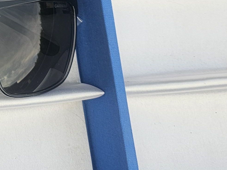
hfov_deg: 18.6
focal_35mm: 94
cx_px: -108
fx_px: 616
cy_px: -84
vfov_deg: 14.6
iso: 40
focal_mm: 6.3
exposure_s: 1/182
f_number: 1.7
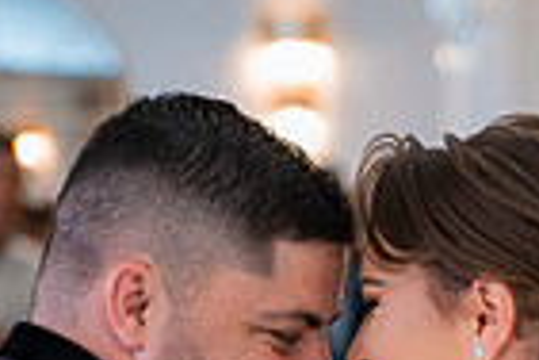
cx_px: 585
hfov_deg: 6.7
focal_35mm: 308
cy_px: 728
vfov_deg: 4.4
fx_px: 4611
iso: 2500
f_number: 2.8
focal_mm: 75
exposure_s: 1/320
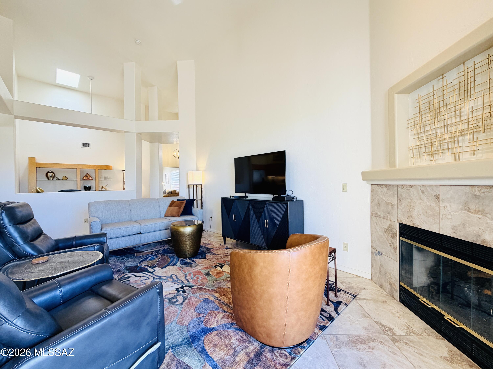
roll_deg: -1.5
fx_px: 199
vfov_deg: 85.7
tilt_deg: +0.0
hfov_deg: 102.1
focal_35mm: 14
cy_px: 184
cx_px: 246
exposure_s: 1/120
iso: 125
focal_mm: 2.22
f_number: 2.2
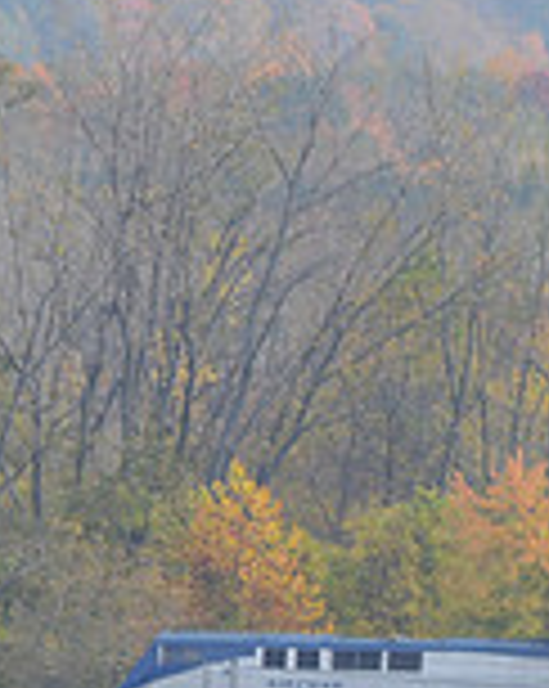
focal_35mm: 1600
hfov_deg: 1.0
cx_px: 1206
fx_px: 32562
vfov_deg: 1.2
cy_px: 546
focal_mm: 300
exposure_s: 1/250
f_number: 8
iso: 200
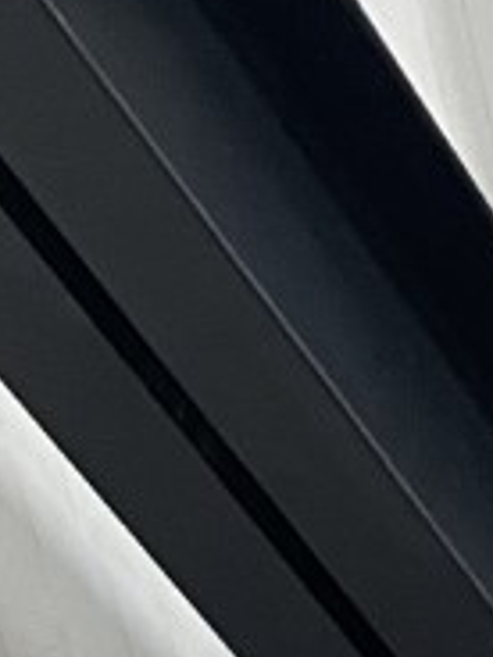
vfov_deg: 9.4
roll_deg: +2.9
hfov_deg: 5.9
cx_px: 2143
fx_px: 3855
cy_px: 1075
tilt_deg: -26.2
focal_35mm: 203
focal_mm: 4.2
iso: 250
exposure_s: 1/60
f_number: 1.6
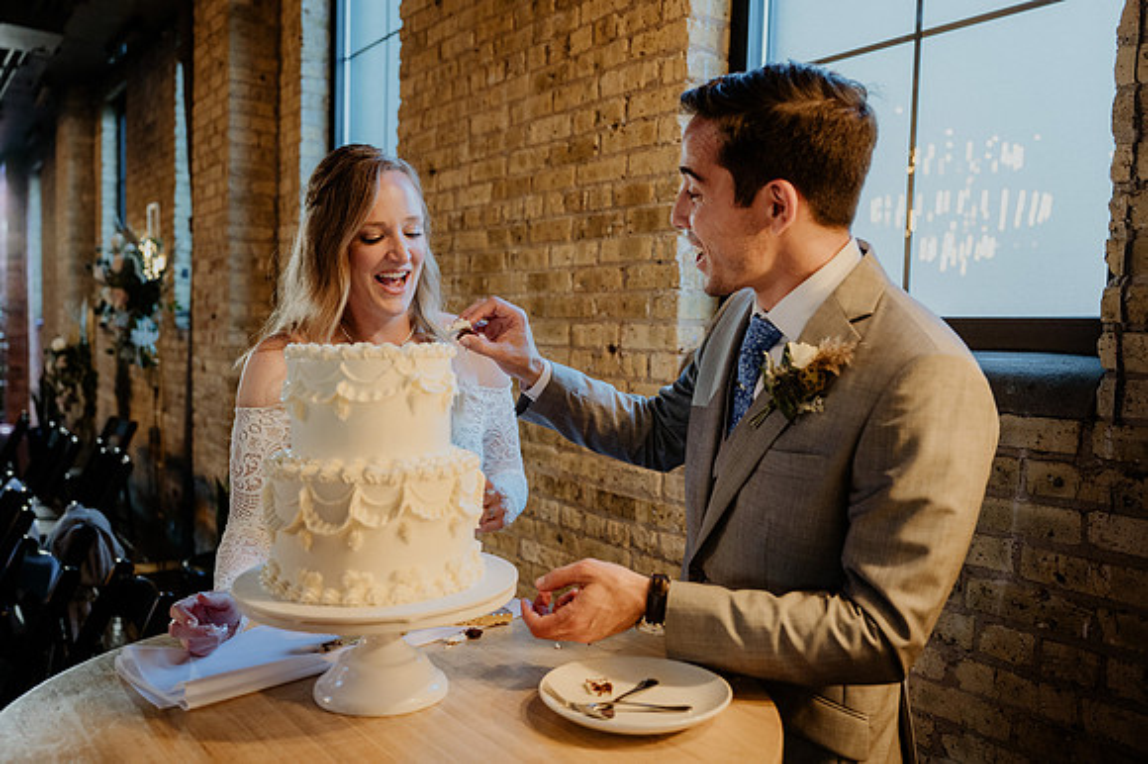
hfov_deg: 60.4
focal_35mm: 31
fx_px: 986
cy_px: 389
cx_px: 559
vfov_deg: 42.3
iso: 2000
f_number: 2.8
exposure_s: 1/125
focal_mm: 30
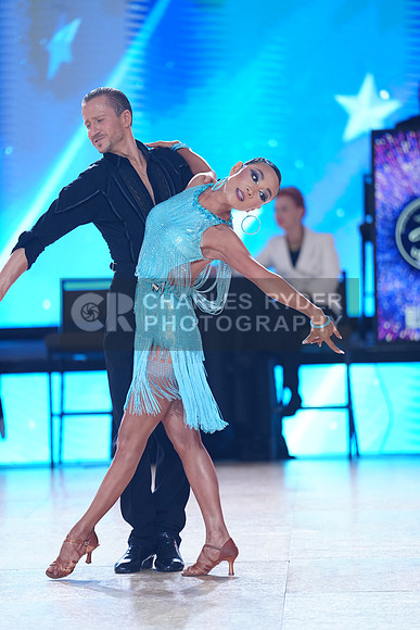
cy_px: 315
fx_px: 3288
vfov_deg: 10.9
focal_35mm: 188
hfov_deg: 7.3
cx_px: 210
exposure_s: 1/640
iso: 1250
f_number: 2.8
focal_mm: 188
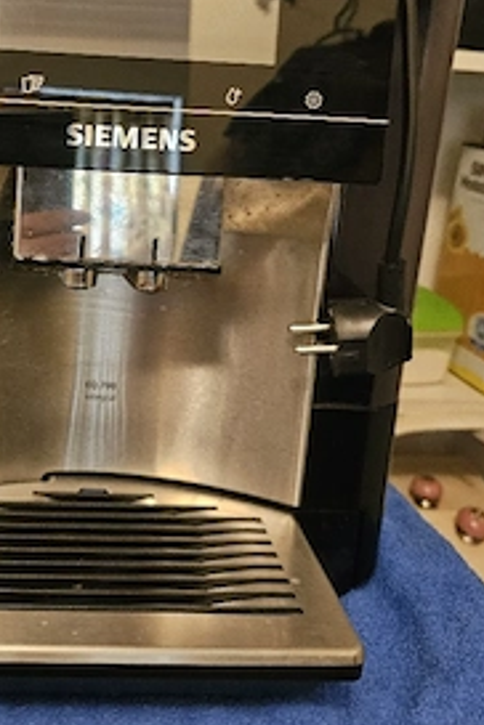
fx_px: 706
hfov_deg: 36.5
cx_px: 93
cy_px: 207
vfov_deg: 52.7
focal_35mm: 35
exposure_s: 1/25.1
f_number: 1.7
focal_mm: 6.3
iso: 640
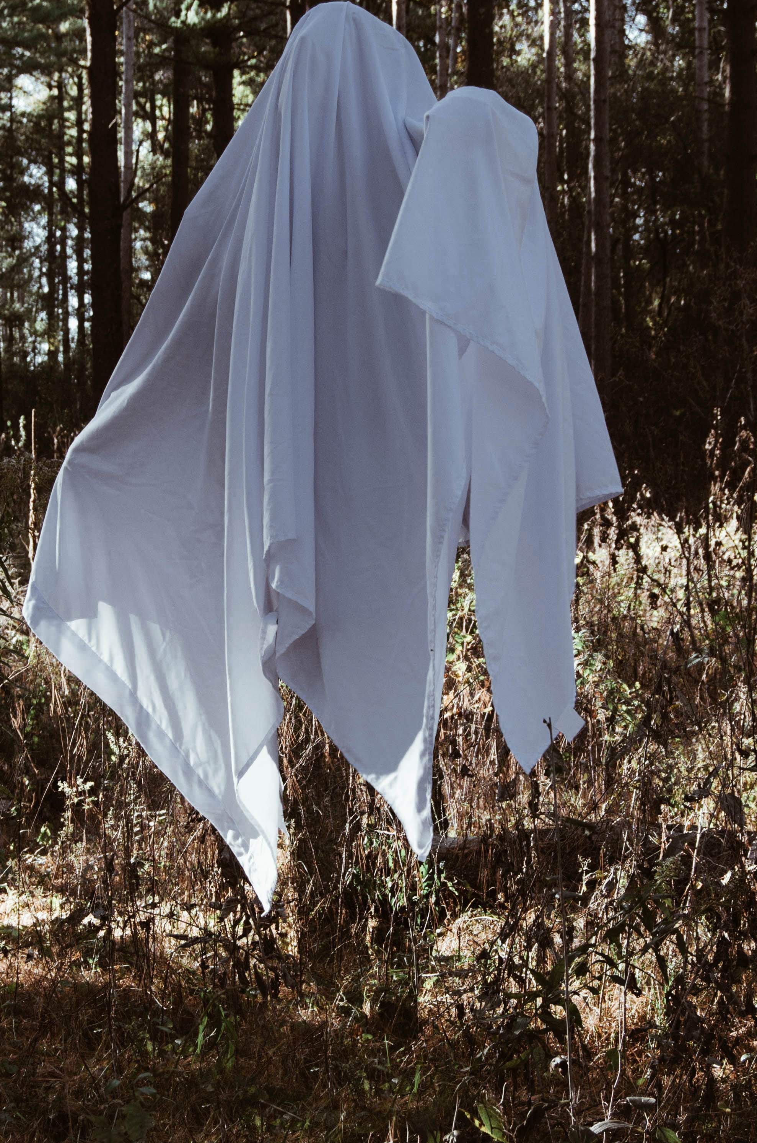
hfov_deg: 14.5
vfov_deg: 21.7
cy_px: 605
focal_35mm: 94
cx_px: 349
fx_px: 2978
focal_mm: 38
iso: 200
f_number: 7.1
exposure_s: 1/80
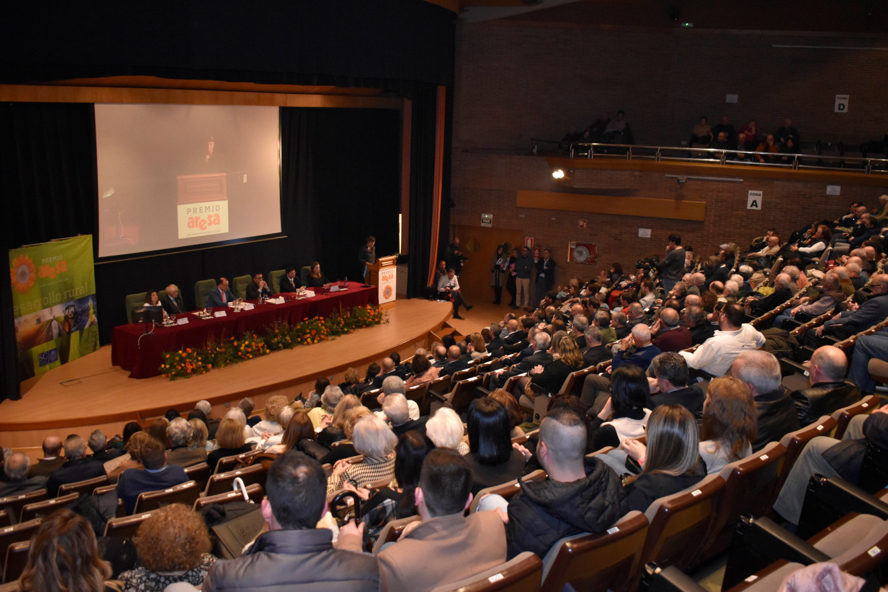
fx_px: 814
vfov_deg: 40.0
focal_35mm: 33
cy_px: 296
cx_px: 444
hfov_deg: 57.2
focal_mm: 22
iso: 2000
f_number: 4
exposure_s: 1/60
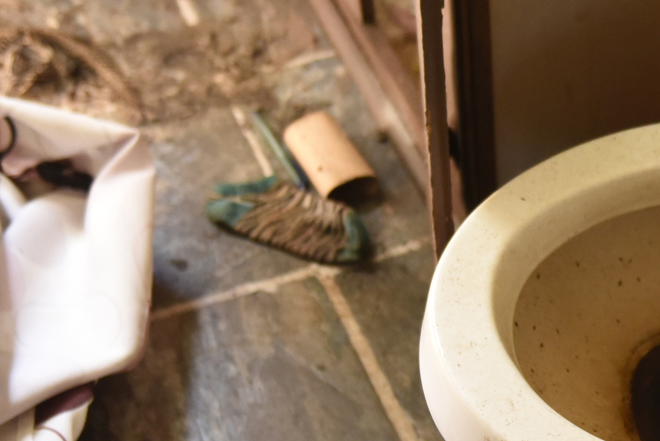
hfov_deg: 18.1
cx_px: 728
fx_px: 1999
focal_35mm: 109
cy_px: 283
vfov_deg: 12.6
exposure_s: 1/200
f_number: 2.8
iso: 2500
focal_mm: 34
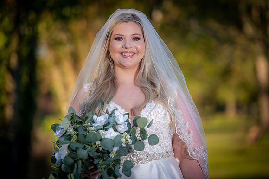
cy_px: 90
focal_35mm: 180
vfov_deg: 7.6
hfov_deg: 11.4
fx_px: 1344
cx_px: 134
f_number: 3.2
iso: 80
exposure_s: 1/250
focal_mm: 180
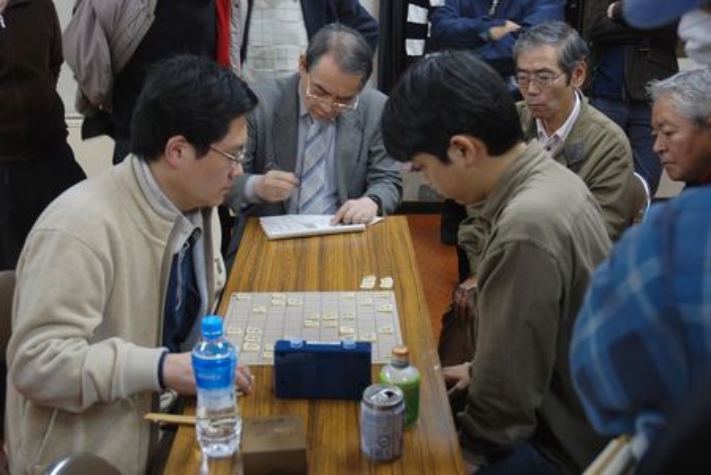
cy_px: 238
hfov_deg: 47.9
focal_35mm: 40
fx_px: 801
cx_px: 356
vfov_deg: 33.1
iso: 200
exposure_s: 1/10
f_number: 3.8
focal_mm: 27
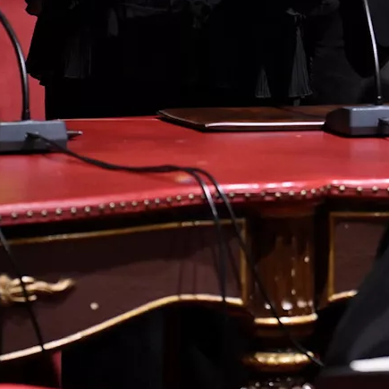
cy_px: -90
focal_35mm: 315
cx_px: 452
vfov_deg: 5.5
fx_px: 4005
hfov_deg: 5.5
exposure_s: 1/125
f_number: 2.8
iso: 1250
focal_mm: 70
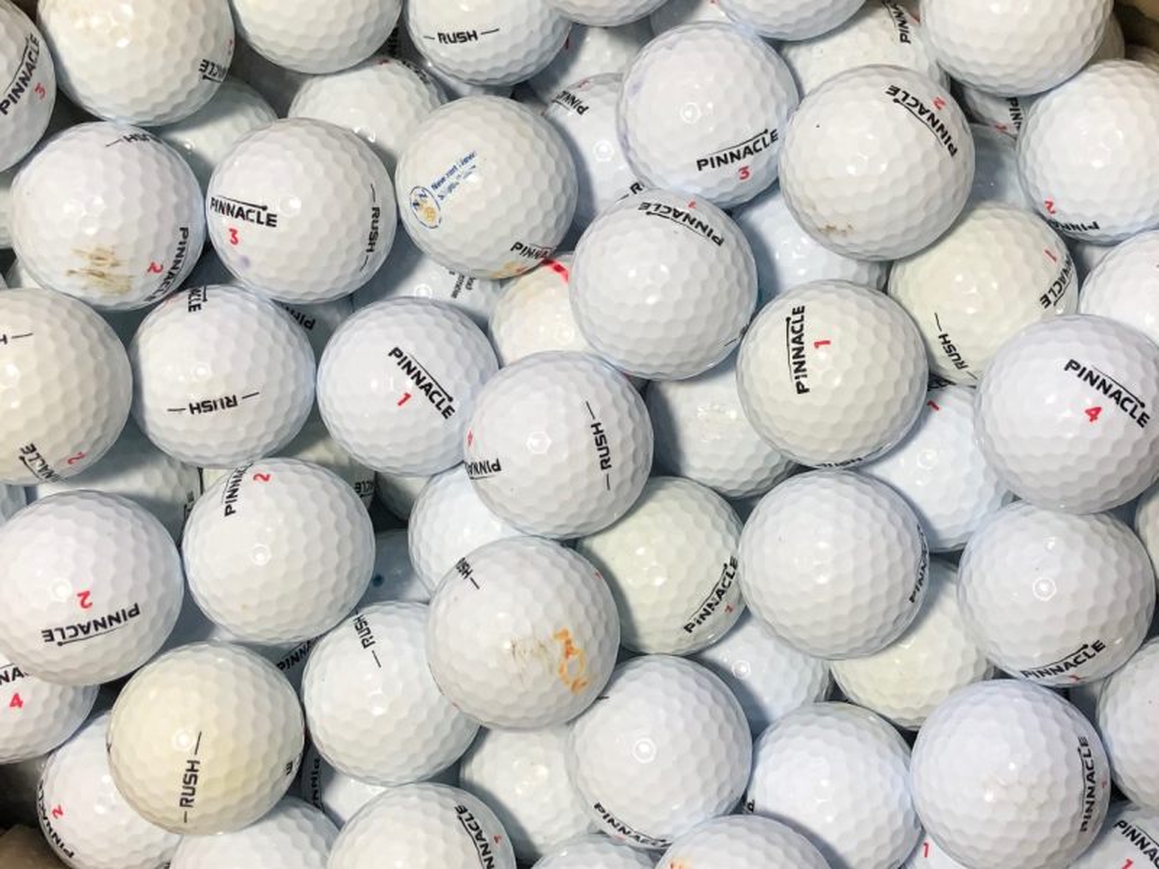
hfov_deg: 63.4
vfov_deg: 49.7
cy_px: 434
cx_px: 580
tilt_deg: -85.6
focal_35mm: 28
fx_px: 937
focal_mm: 3.99
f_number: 1.8
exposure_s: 1/33
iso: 32
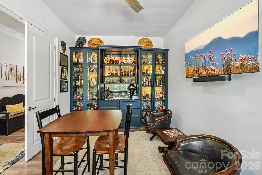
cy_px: 88
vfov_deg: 77.3
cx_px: 131
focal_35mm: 15
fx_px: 109
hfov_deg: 100.4
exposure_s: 1/2
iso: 400
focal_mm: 10
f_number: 8
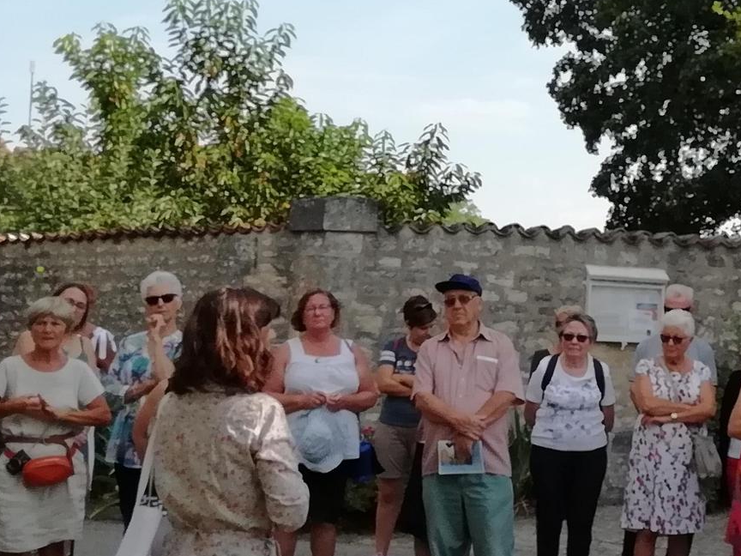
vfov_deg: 19.0
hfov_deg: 24.7
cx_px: 636
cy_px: 130
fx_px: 1648
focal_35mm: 77
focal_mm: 3.46
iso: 50
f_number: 2.2
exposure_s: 1/995
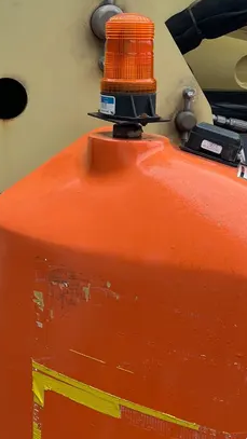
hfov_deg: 23.5
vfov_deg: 40.6
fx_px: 594
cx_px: 115
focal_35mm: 51
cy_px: 205
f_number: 1.6
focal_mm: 5.1
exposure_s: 1/304
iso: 50
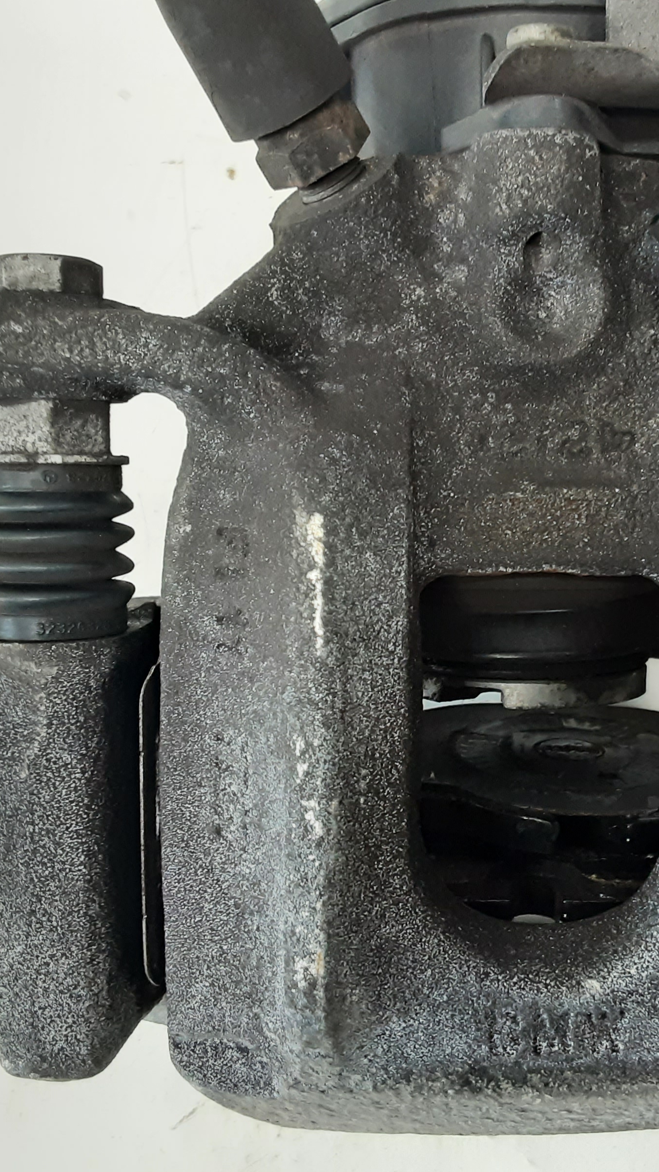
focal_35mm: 40
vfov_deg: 50.5
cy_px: 587
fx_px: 1243
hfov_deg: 29.3
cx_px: 488
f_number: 1.9
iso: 200
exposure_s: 1/50
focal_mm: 2.91
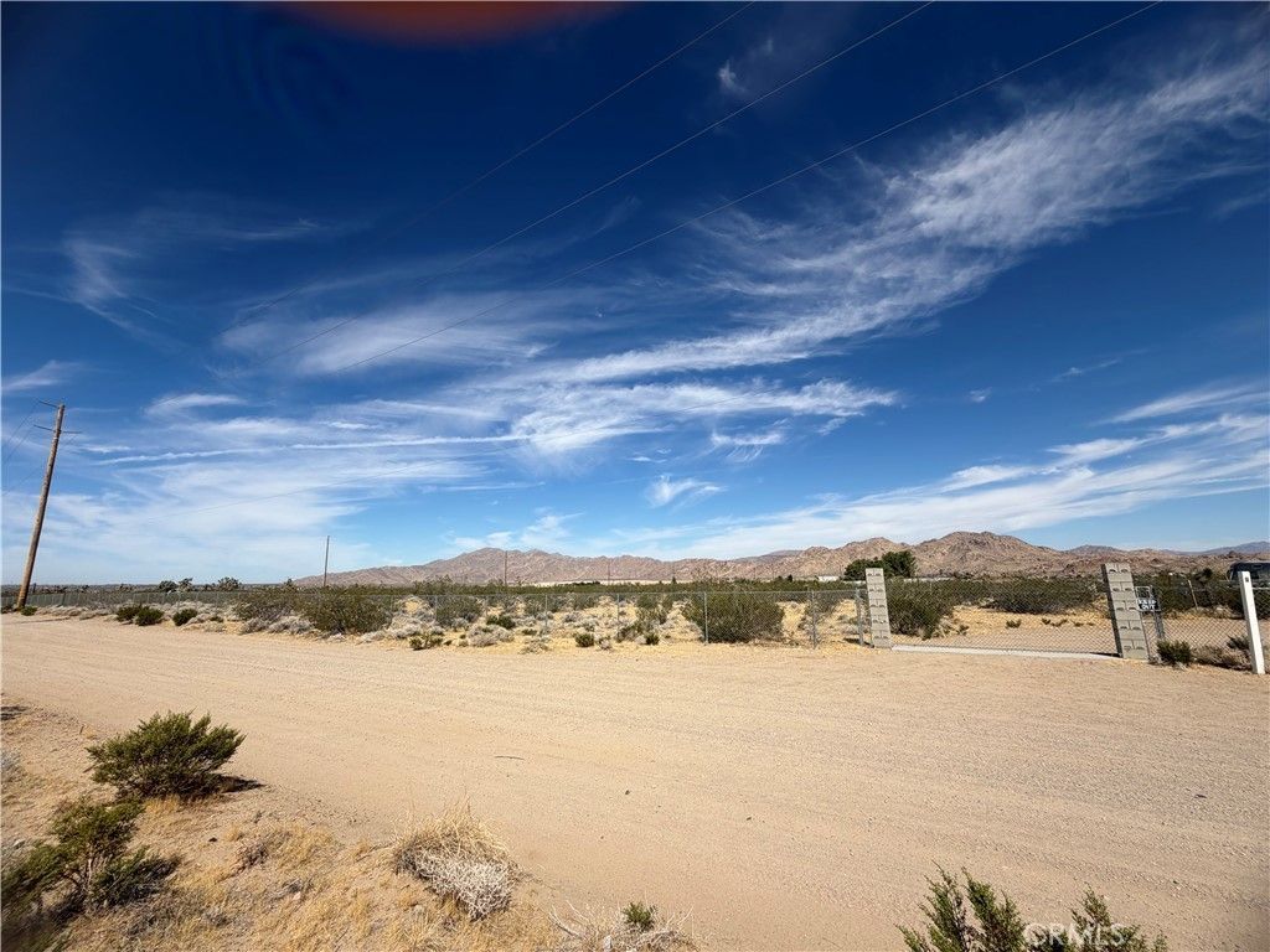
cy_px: 476
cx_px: 635
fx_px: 514
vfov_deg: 85.7
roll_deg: +1.5
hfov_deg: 102.1
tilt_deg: +11.3
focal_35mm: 14
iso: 20
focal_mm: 2.22
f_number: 2.2
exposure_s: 1/1368
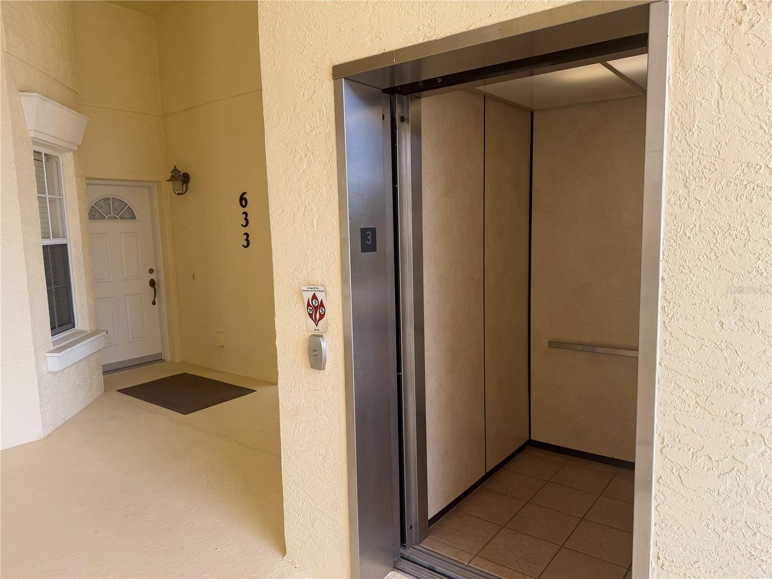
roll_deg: +2.6
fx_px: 535
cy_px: 290
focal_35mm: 24
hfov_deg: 71.6
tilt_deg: -8.4
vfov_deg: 56.8
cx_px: 386
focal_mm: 6.76
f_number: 1.78
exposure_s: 1/381
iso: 80
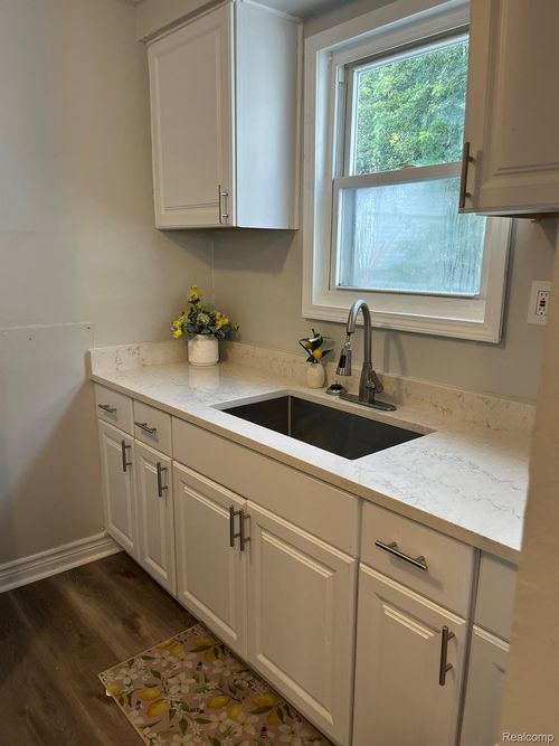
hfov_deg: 53.0
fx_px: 560
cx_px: 280
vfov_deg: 67.3
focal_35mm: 26
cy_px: 373
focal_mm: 5.1
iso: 100
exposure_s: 1/120
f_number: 1.6
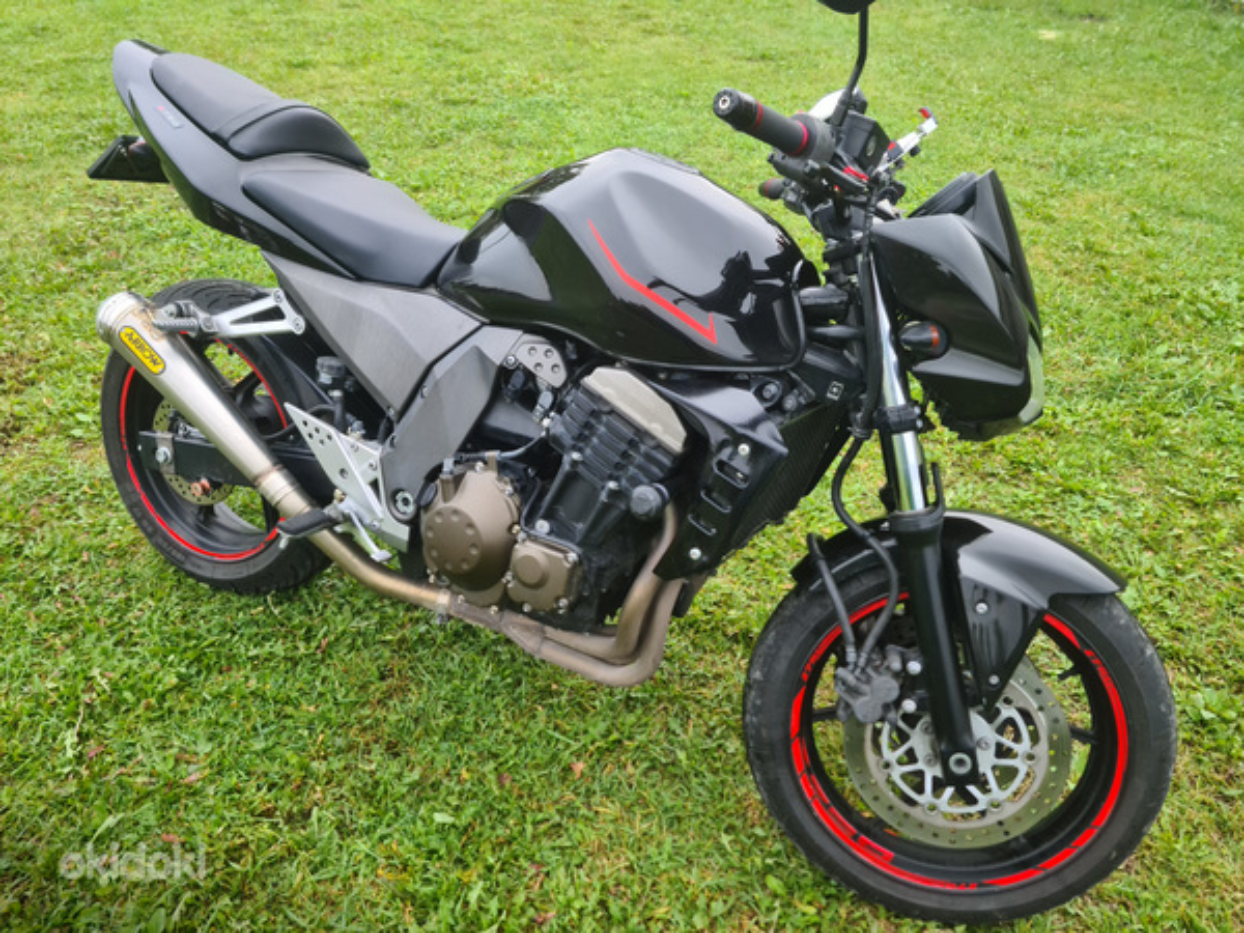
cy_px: 466
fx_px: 970
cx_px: 622
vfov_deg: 51.4
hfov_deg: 65.3
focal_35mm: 27
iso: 50
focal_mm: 5.9
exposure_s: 1/100
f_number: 2
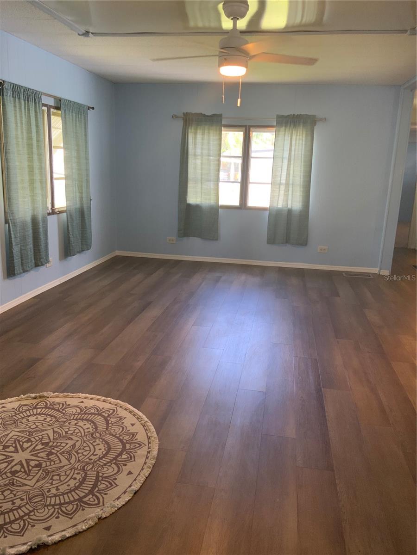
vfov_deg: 61.7
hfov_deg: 48.2
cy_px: 278
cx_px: 208
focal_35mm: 29
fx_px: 466
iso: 64
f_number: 1.8
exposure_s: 1/60
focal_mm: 3
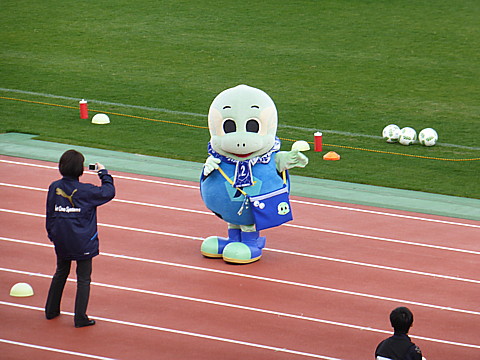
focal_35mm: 265
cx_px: 240
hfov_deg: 7.5
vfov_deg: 5.6
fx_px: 3675
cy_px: 180
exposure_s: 1/125
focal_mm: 47.3
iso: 100
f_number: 5.8
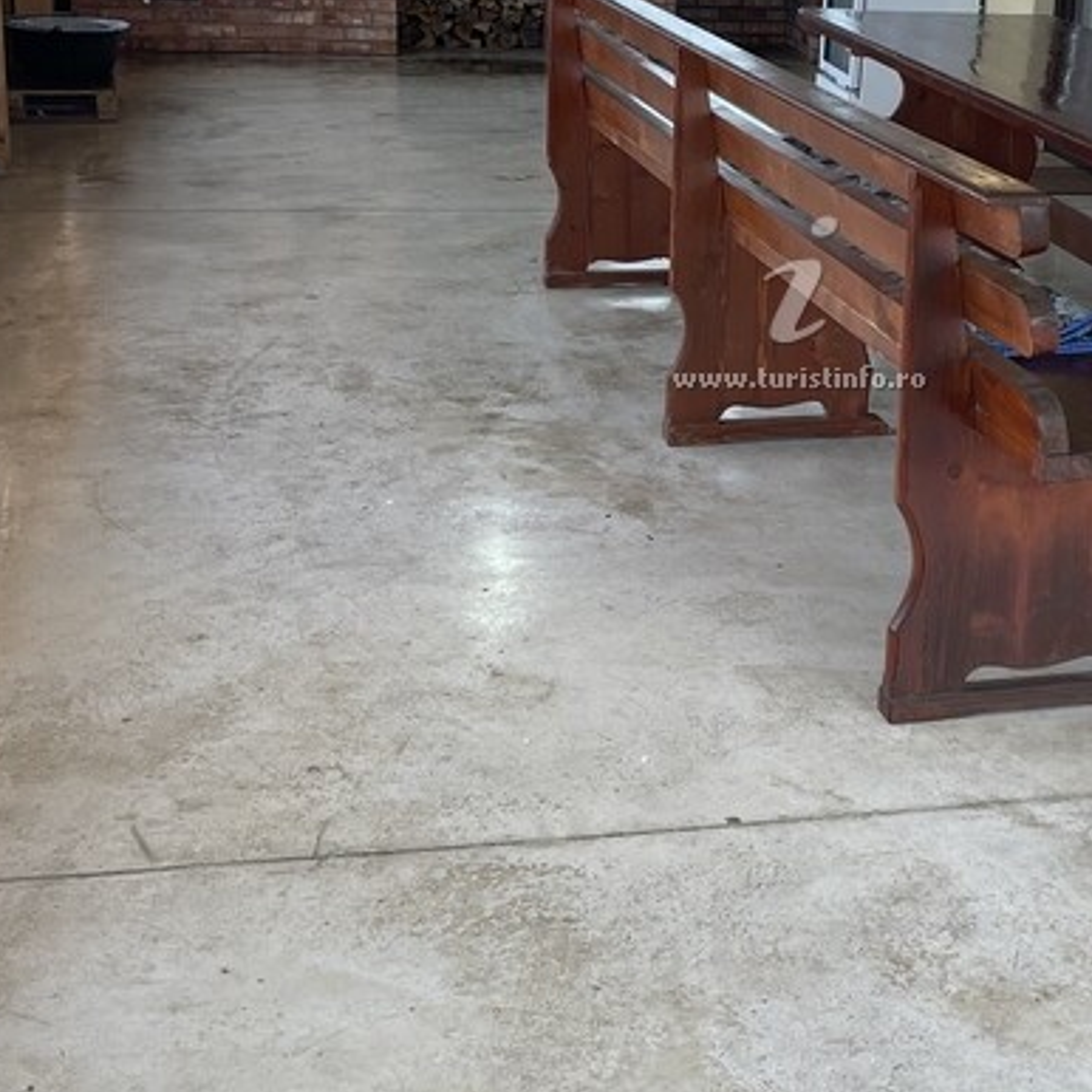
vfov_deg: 27.9
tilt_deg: -14.5
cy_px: 323
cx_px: 823
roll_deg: -3.0
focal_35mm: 61
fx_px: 2177
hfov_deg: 27.8
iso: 50
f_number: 1.6
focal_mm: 4.2
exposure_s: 1/121
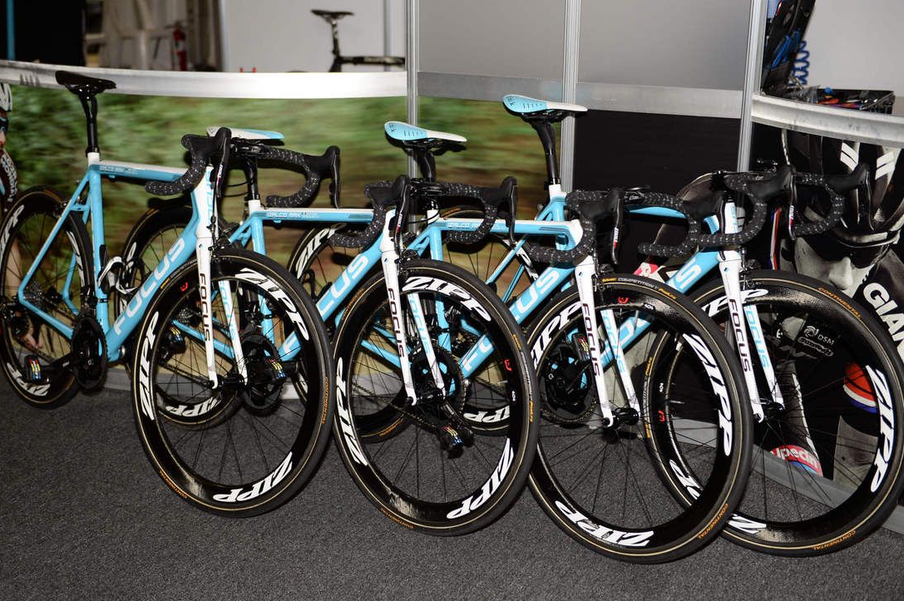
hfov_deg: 37.5
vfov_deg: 25.5
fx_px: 1330
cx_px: 431
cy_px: 317
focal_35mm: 53
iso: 200
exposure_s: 1/250
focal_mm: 48
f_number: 2.8
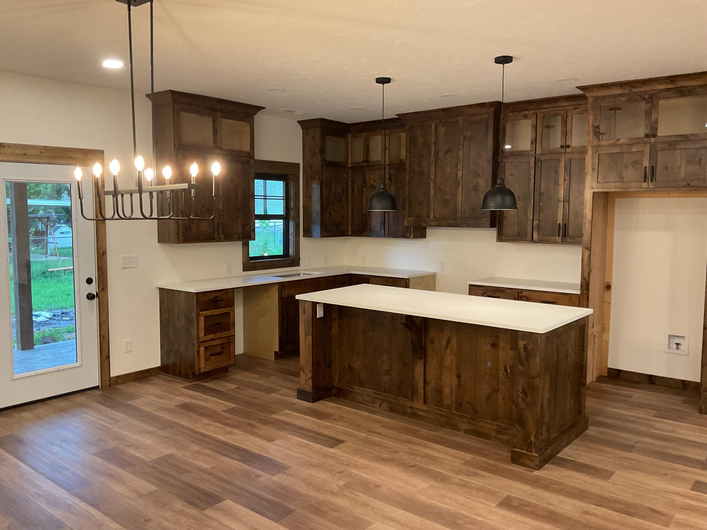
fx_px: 592
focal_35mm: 29
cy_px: 265
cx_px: 354
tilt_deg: -5.4
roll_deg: -0.3
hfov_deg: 61.7
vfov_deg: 48.2
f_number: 1.8
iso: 125
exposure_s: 1/60
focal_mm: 3
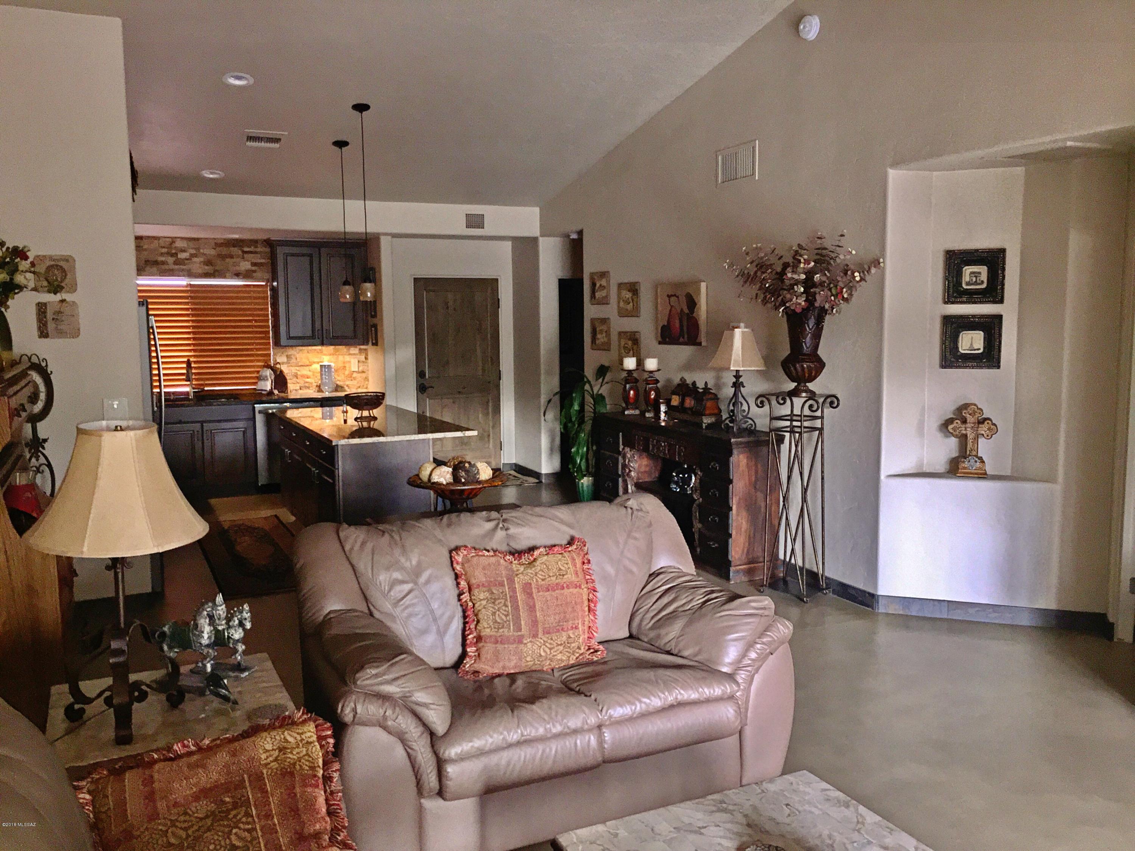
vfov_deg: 48.2
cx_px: 568
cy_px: 426
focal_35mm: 29
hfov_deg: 61.7
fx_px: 951
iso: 100
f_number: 2.2
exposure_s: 1/24
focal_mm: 4.15
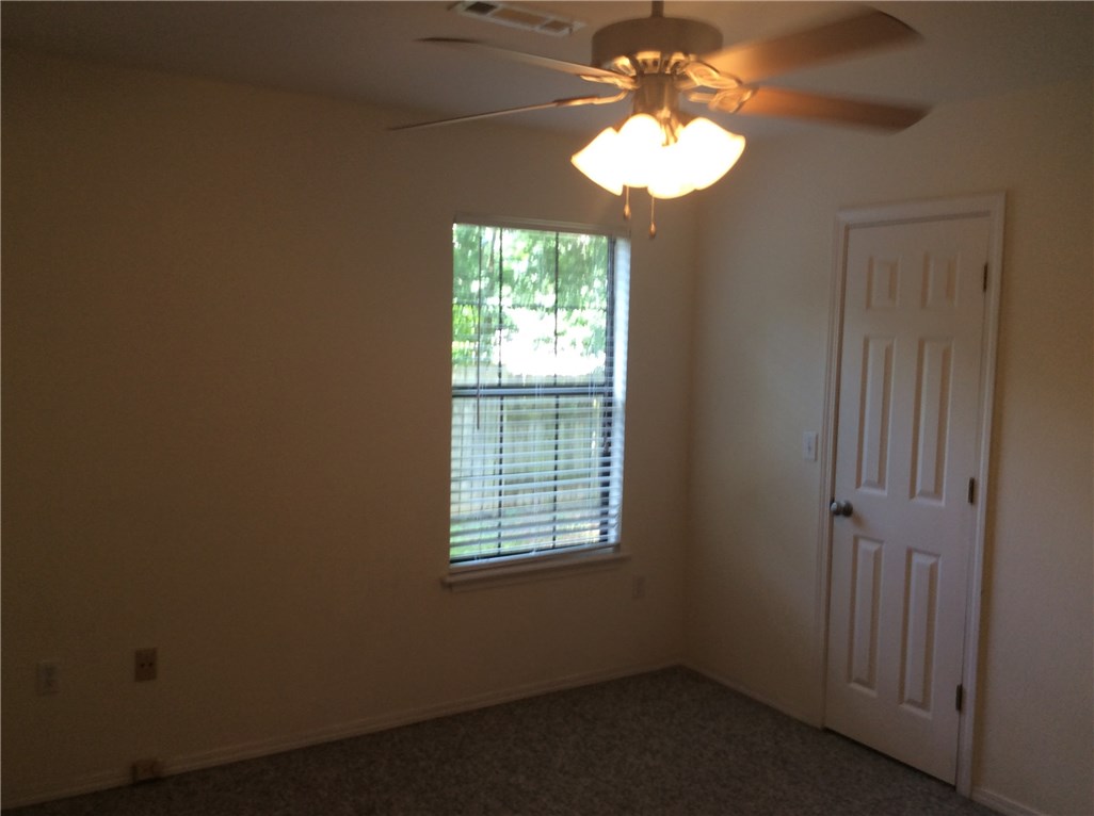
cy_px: 408
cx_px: 547
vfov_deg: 44.0
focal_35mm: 32
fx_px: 1010
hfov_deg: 56.9
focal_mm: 3.3
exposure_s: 1/24
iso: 32
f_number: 2.4
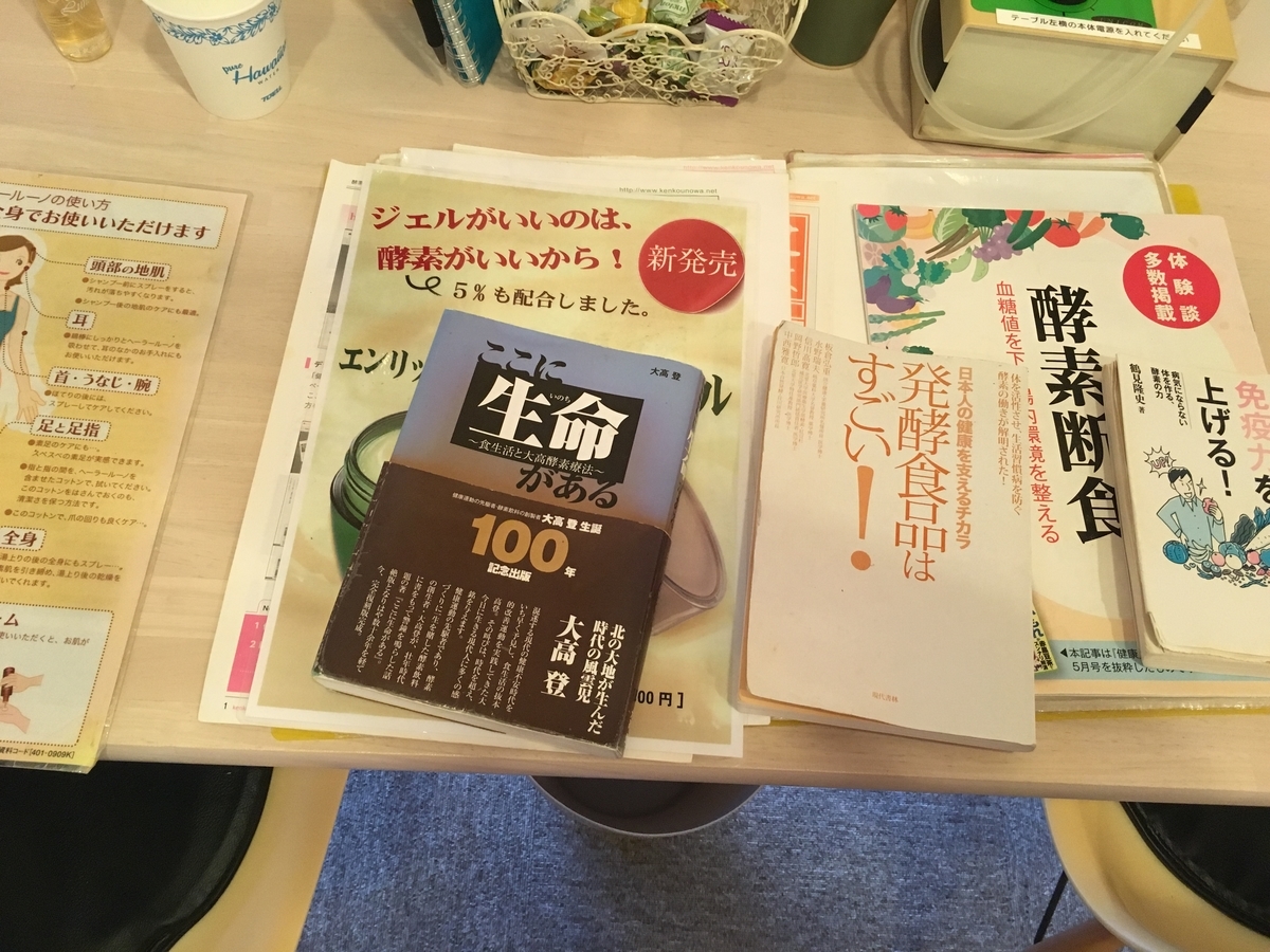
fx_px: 1064
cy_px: 476
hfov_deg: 61.7
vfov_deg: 48.2
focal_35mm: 29
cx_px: 635
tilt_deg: -64.1
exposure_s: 1/30
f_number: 2.2
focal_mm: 4.15
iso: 160
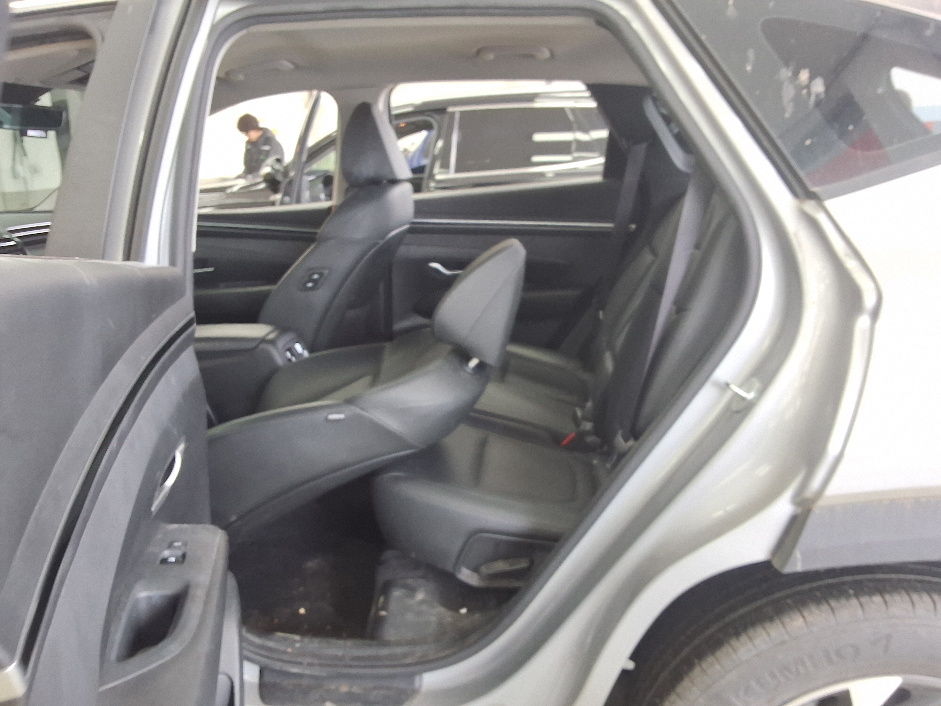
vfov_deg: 49.7
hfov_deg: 63.4
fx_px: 761
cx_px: 470
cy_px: 353
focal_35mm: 28
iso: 64
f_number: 1.9
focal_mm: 2.91
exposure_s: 1/40
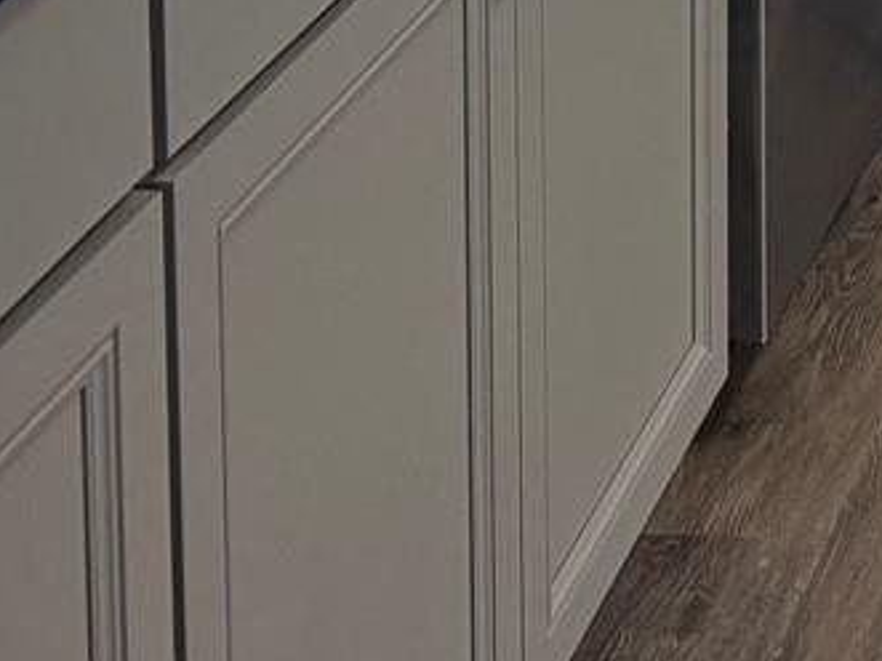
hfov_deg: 14.9
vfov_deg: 10.9
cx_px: 1553
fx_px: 2955
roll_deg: -0.8
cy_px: -888
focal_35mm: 116
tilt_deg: -5.5
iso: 160
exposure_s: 1/240
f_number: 1.78
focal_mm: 6.76
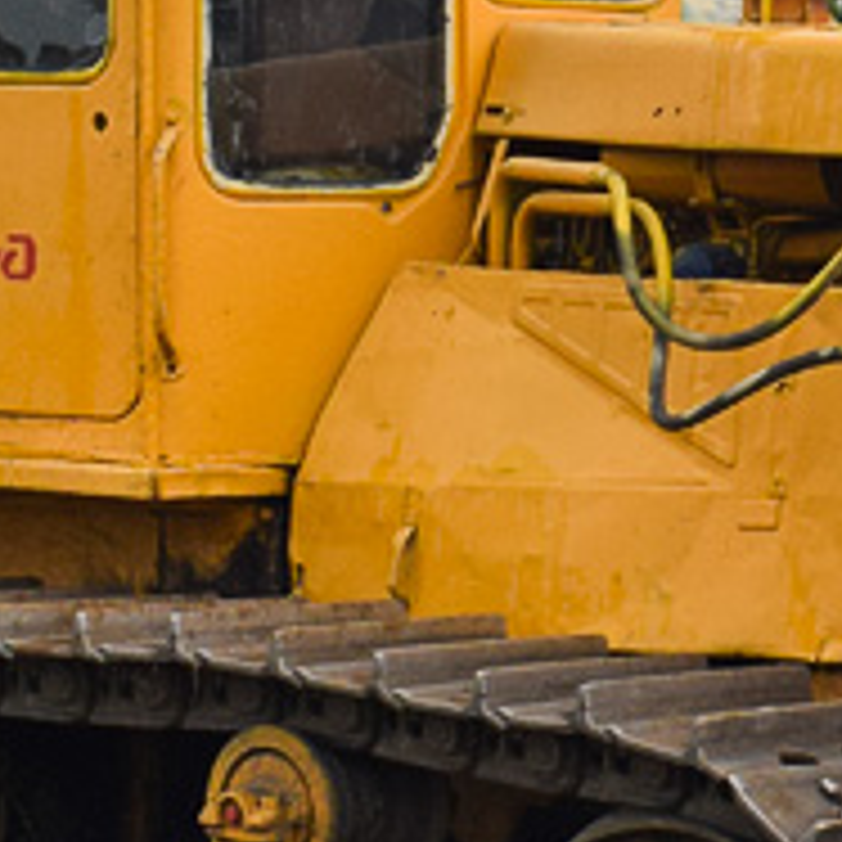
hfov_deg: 8.7
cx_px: 1247
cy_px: 167
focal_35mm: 196
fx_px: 5394
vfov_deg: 8.9
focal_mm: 24
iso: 400
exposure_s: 1/640
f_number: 6.3
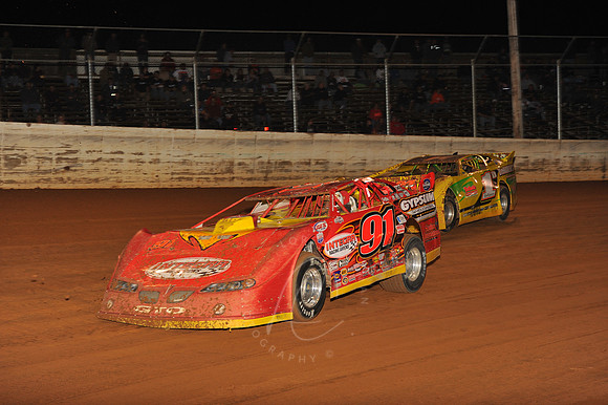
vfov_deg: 19.4
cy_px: 202
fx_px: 1182
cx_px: 304
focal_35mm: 70
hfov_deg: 28.9
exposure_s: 1/320
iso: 640
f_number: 7.1
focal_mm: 70
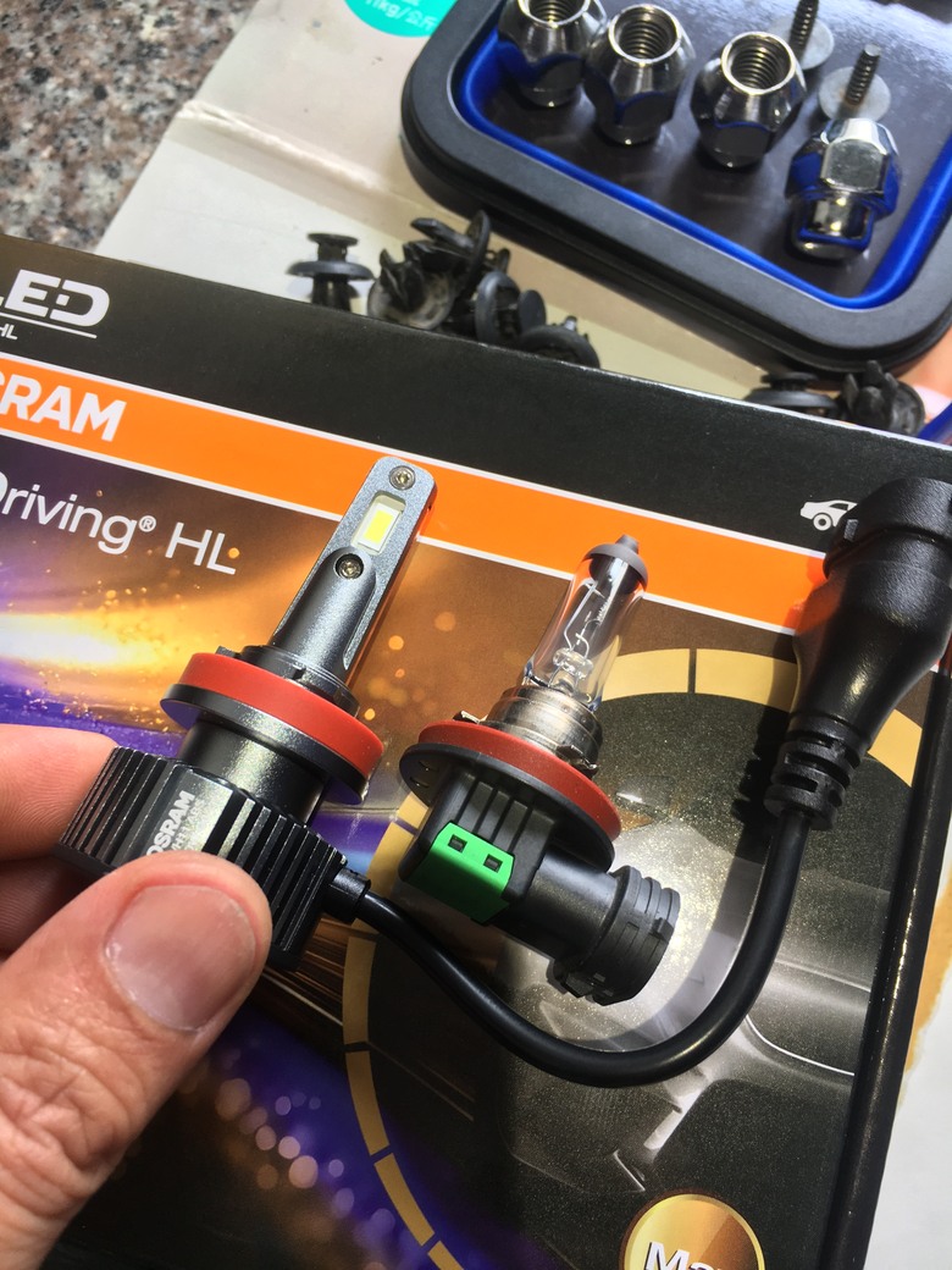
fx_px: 1063
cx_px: 476
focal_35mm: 29
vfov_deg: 61.7
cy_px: 635
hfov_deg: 48.2
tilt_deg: -75.2
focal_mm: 4.15
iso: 25
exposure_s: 1/40
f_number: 2.2
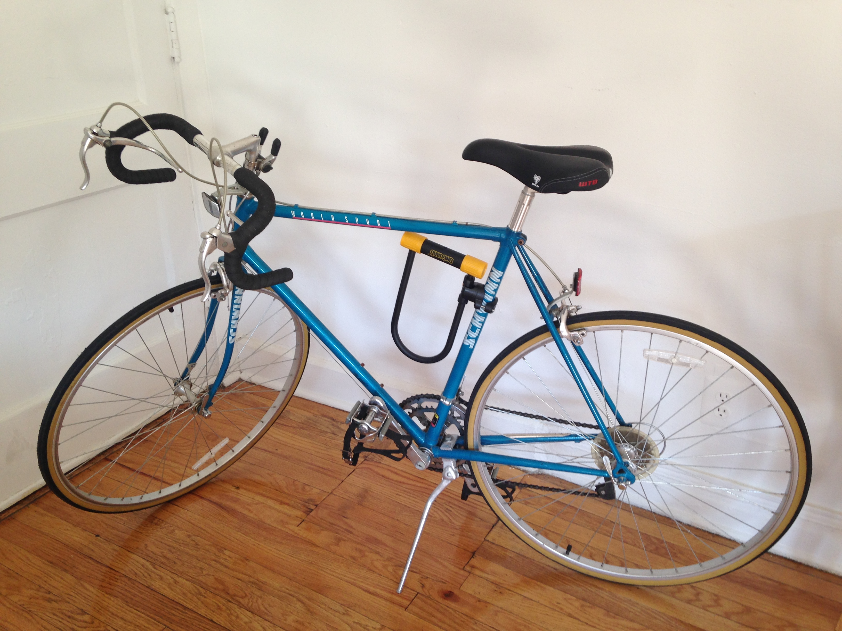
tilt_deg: -25.7
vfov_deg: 42.9
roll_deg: +0.9
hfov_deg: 55.4
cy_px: 316
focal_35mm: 33
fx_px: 803
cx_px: 421
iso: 50
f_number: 2.4
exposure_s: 1/30
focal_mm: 4.12
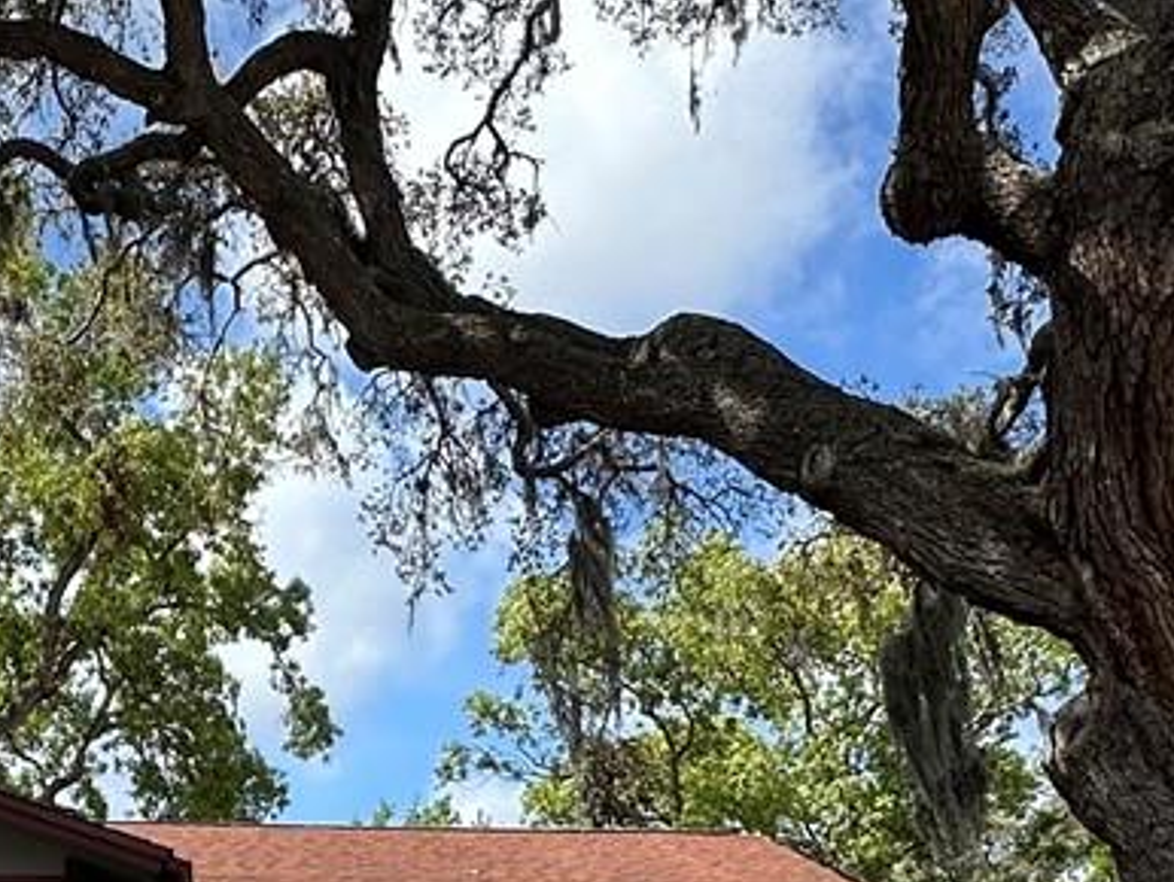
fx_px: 1968
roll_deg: -1.1
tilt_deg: +0.5
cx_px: 255
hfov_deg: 32.4
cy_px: 1137
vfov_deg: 22.6
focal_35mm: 58
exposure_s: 1/842
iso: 40
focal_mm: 2.22
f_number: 2.2
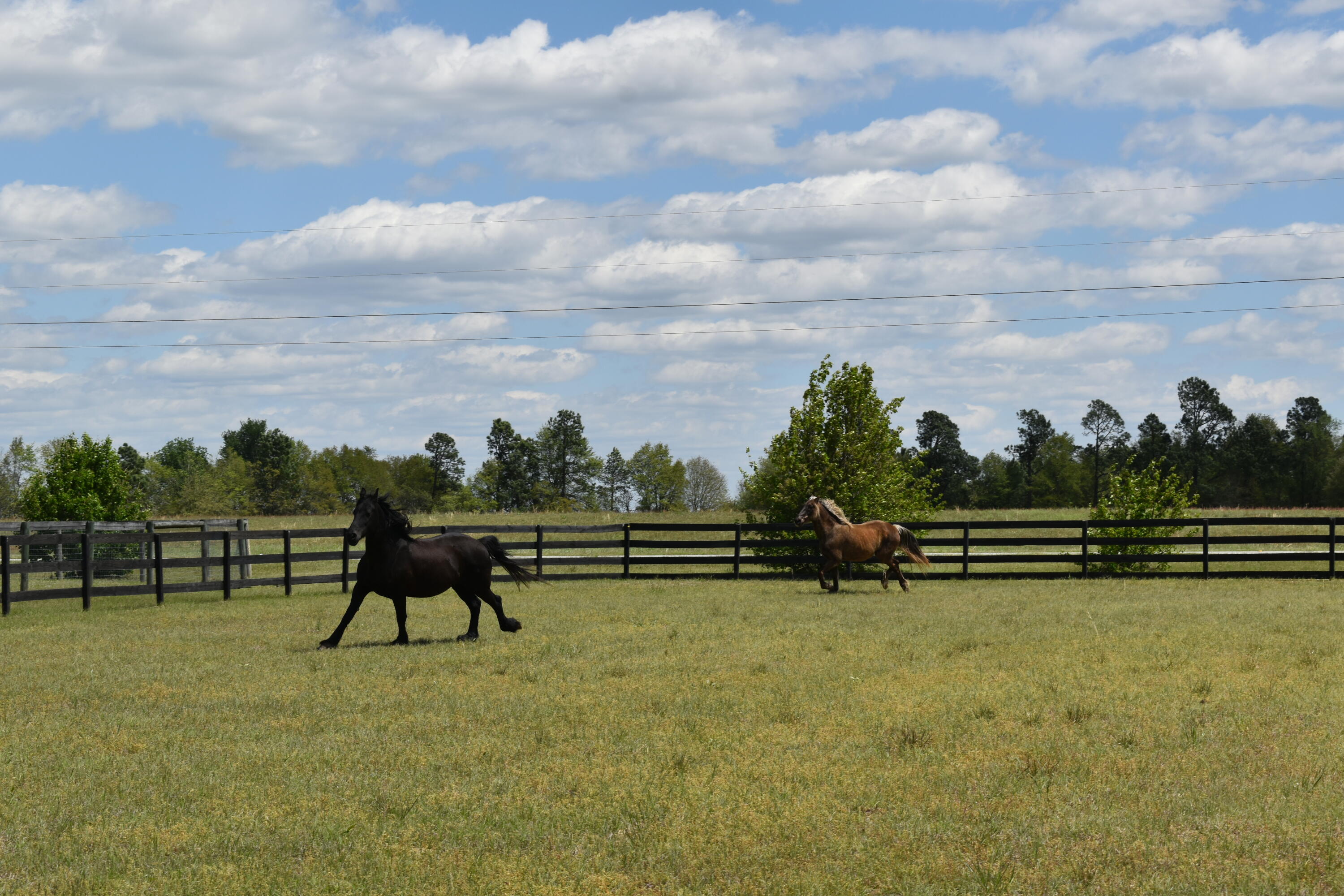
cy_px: 448
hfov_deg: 24.6
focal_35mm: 82
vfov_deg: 16.6
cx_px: 672
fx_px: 3080
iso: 100
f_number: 9
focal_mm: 55
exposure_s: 1/320
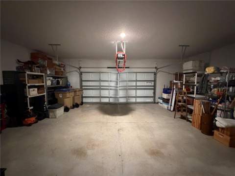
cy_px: 88
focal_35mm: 14
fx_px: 95
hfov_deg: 102.1
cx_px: 118
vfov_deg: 85.7
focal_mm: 2.22
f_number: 2.2
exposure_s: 1/40
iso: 1600
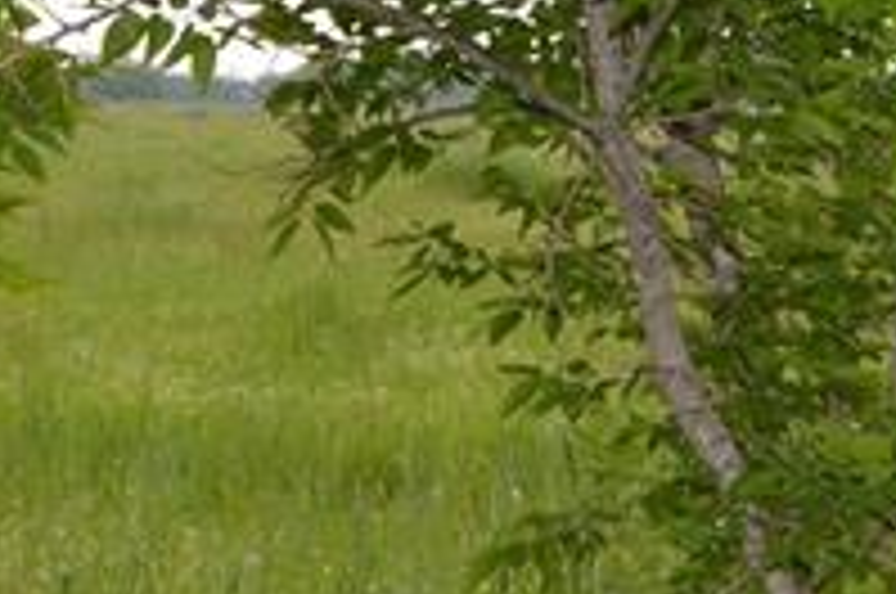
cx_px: 387
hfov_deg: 14.8
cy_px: -63
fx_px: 3454
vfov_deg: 9.7
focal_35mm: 139
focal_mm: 18
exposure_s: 1/200
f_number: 4
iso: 100
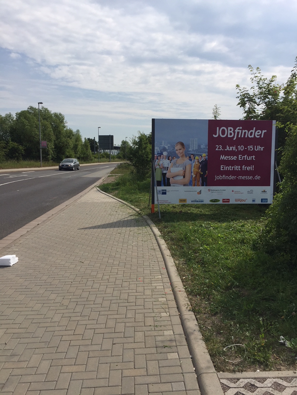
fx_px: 332
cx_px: 148
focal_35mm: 29
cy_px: 198
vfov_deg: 61.7
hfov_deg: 48.2
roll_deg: -0.3
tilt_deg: -5.5
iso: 32
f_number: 2.2
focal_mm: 4.15
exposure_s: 1/4405
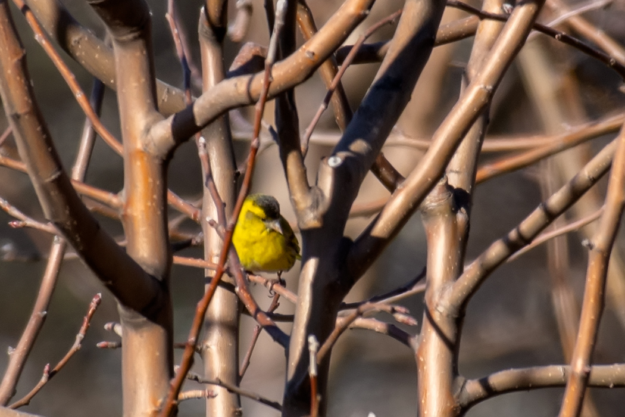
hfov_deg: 2.7
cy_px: 208
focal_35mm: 750
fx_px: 13020
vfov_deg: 1.8
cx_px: 312
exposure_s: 1/800
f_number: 6.3
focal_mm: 500
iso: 320
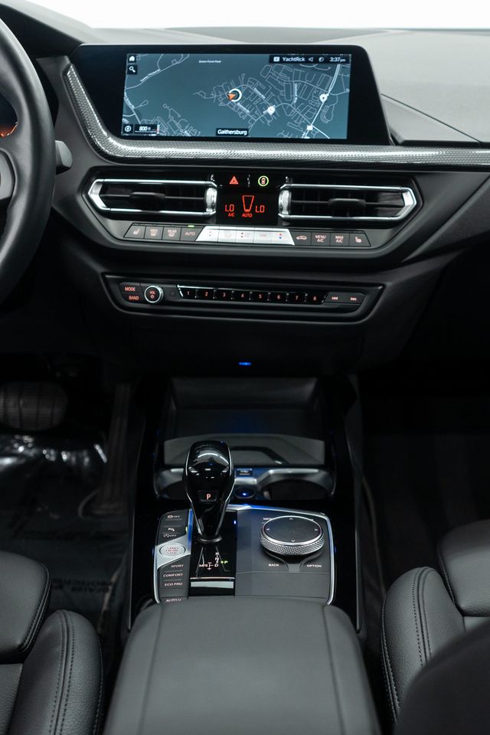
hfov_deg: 31.9
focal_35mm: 42
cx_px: 245
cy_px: 368
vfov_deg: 46.4
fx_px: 857
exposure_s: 1/50
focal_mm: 28
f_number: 3.2
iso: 1250
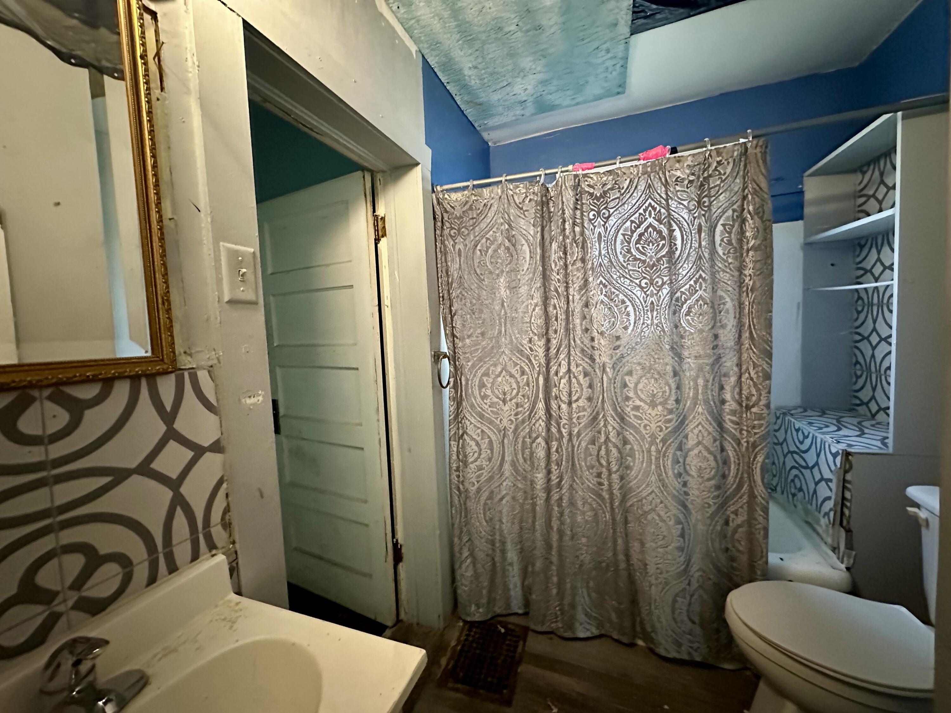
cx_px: 476
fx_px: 385
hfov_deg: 102.1
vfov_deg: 85.7
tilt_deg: -4.0
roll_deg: +3.4
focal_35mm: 14
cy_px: 356
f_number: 2.2
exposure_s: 1/40
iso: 1250
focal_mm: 2.22
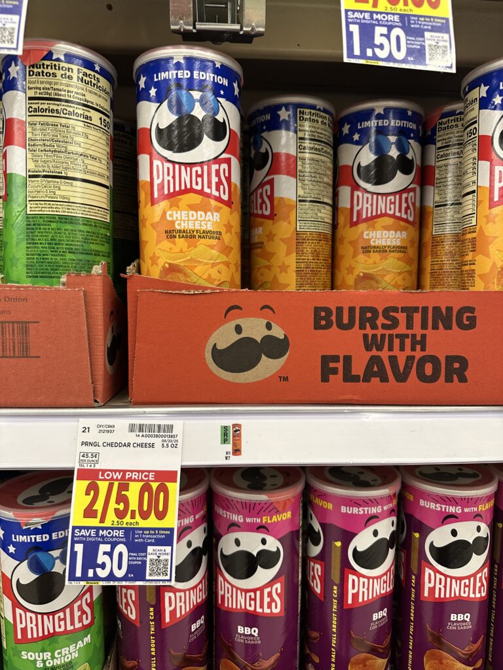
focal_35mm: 24
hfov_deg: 56.8
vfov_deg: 71.6
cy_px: 335
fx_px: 465
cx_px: 252
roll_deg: -0.3
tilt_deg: -9.1
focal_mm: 6.86
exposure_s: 1/70
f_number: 1.78
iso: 160
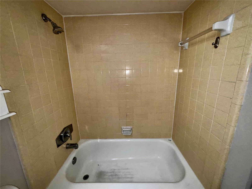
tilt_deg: -13.1
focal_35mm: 14
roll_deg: -0.3
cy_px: 94
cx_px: 126
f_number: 2.2
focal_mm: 2.22
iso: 100
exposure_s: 1/60
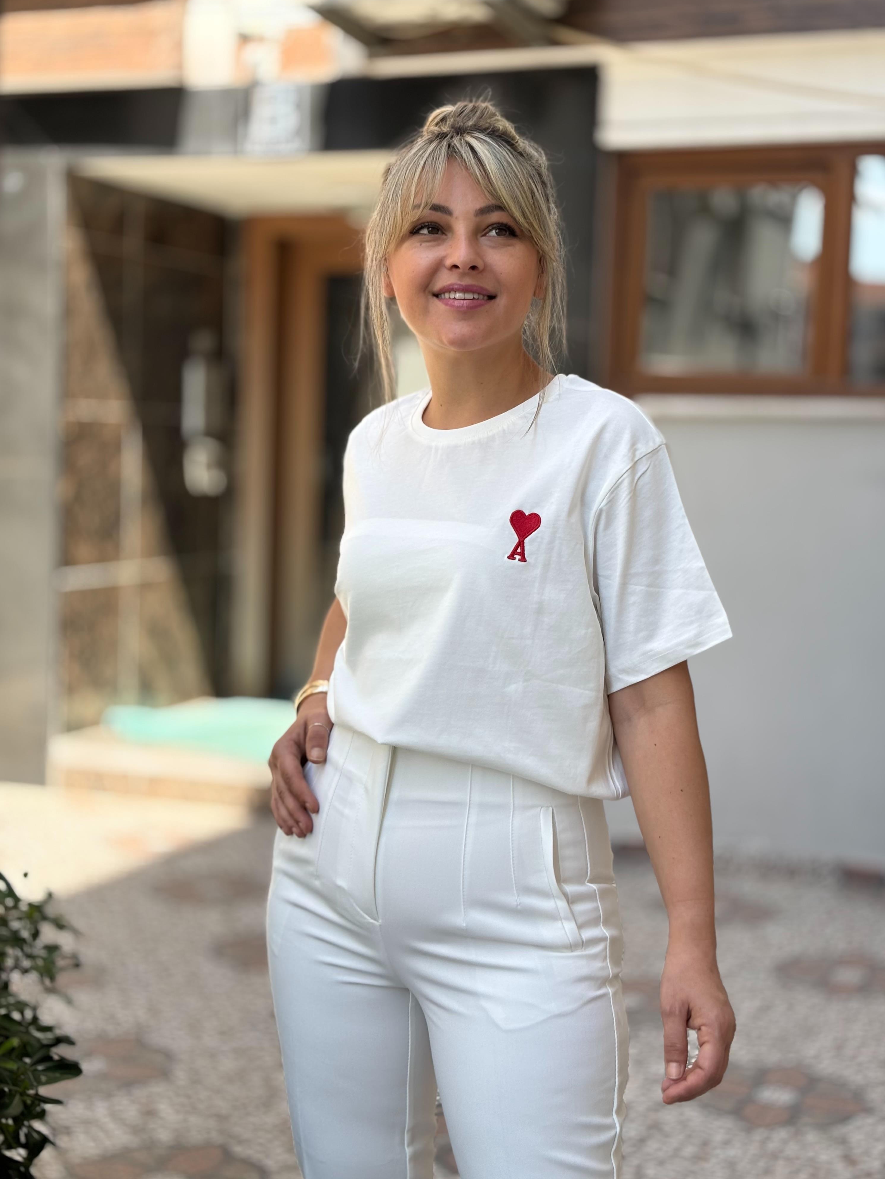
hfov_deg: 27.5
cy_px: 583
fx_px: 1807
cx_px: 450
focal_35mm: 53
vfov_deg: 36.2
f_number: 1.6
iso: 32
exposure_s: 1/550
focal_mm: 5.96
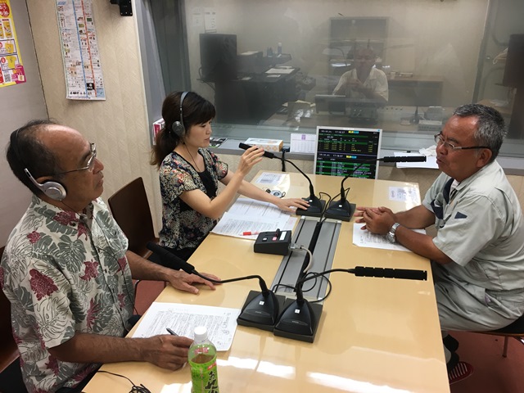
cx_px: 262
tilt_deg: -21.8
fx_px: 439
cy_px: 196
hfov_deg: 61.7
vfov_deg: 48.2
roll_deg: +0.8
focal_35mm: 29
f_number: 2.2
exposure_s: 1/30
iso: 32
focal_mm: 4.15
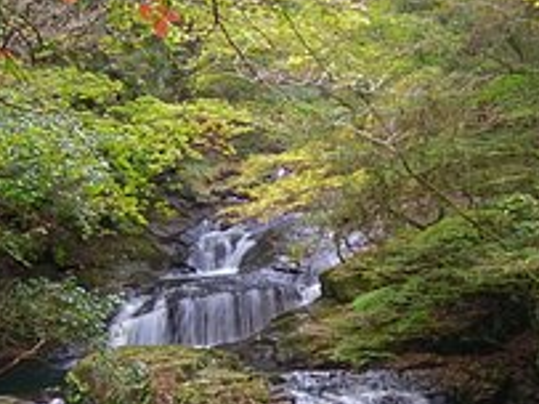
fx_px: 1494
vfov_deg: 15.2
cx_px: 396
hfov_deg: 20.3
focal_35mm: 96
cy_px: 361
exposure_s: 1/10.7
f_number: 3.2
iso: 50
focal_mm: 6.3
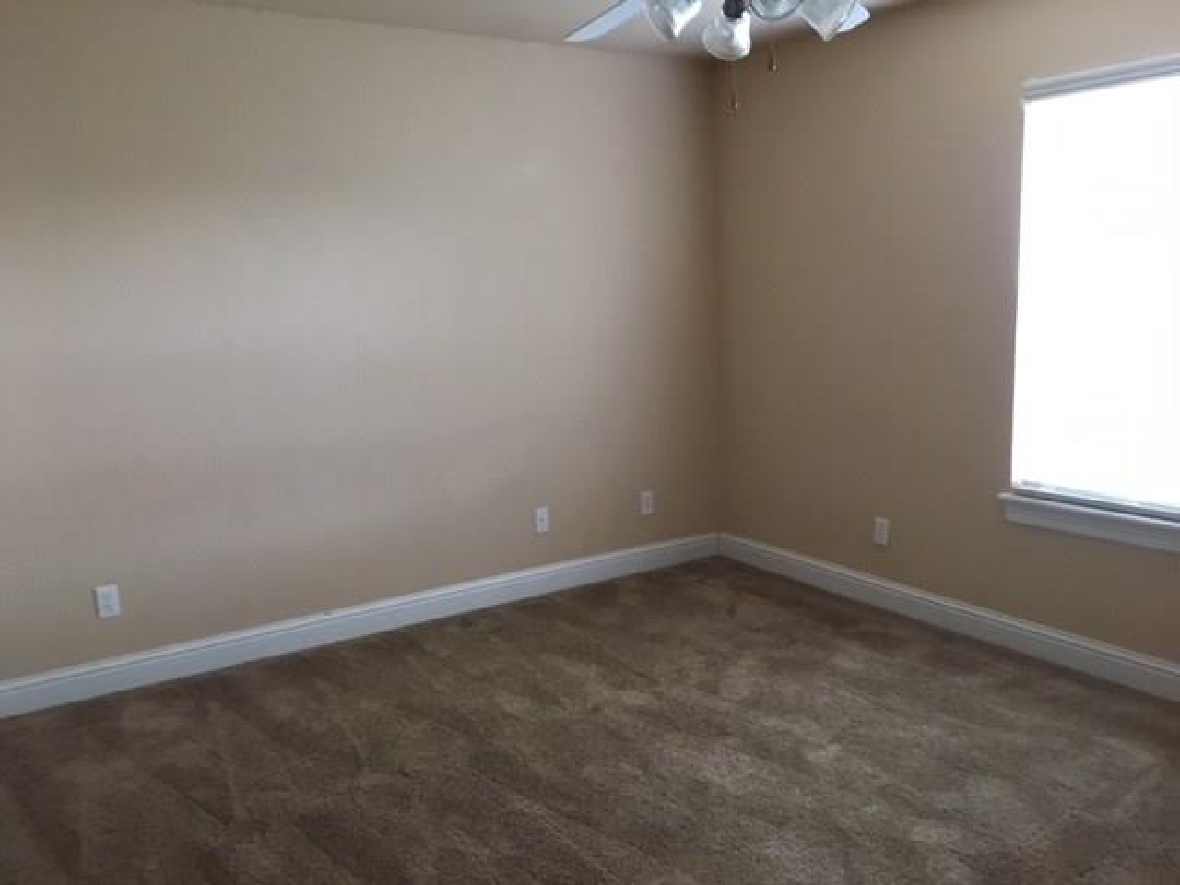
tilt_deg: -9.7
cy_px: 442
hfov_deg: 61.7
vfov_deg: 48.2
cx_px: 590
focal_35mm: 29
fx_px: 989
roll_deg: +0.7
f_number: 2.2
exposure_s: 1/30
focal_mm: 4.15
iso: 200
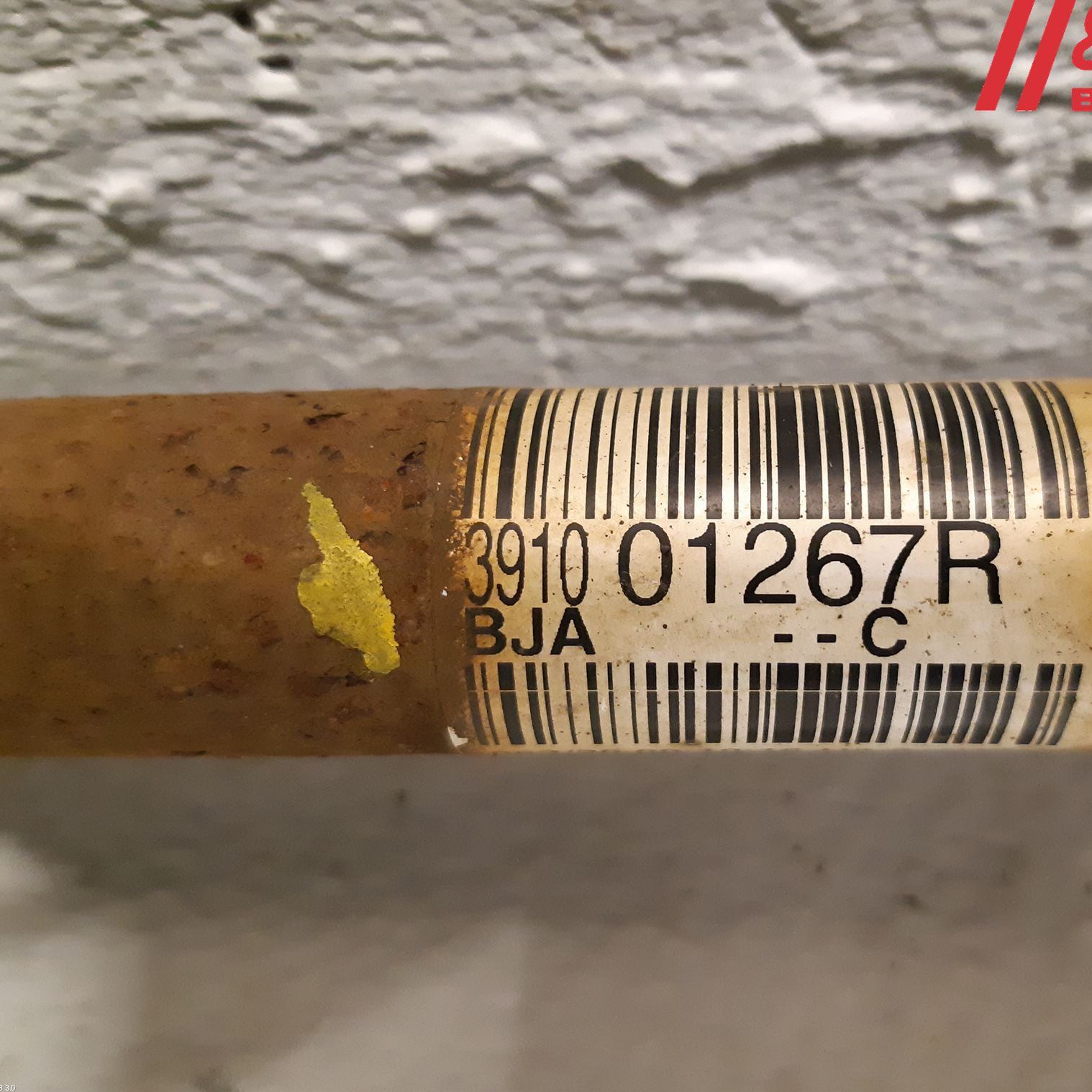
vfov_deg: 52.5
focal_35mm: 31
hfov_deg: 52.0
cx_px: 680
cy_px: 542
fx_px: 1106
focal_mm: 3.93
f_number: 1.7
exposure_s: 1/25
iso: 500
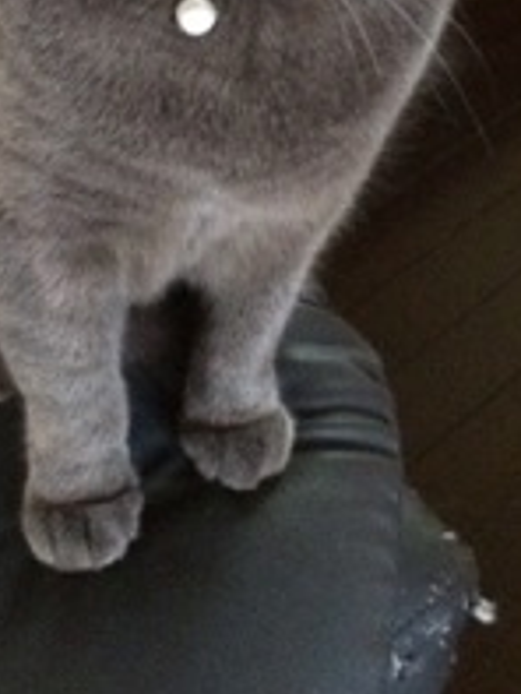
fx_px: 1564
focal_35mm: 78
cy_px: 81
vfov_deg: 24.4
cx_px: 201
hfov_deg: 18.9
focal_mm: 4.12
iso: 1250
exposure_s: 1/15
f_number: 2.2
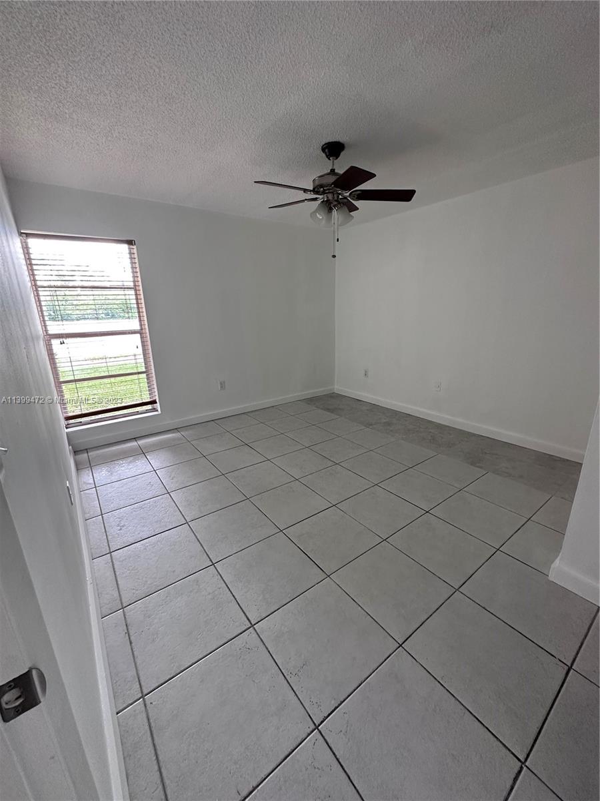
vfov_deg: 102.1
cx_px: 300
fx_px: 324
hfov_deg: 85.7
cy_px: 400
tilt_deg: -16.1
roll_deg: +0.8
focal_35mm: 14
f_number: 2.2
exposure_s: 1/60
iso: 200
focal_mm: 2.22
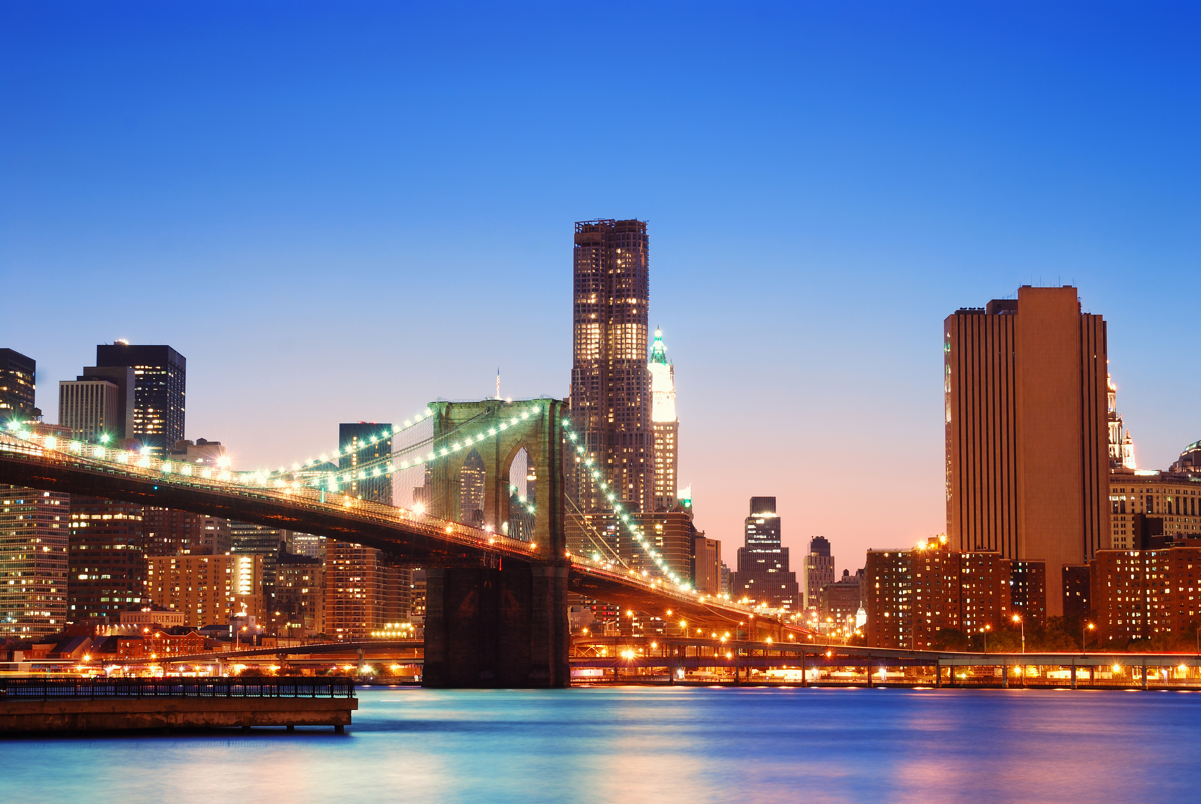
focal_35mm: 75
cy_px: 402
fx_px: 2505
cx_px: 600
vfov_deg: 18.2
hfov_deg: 27.0
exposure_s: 30
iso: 100
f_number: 8
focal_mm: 50
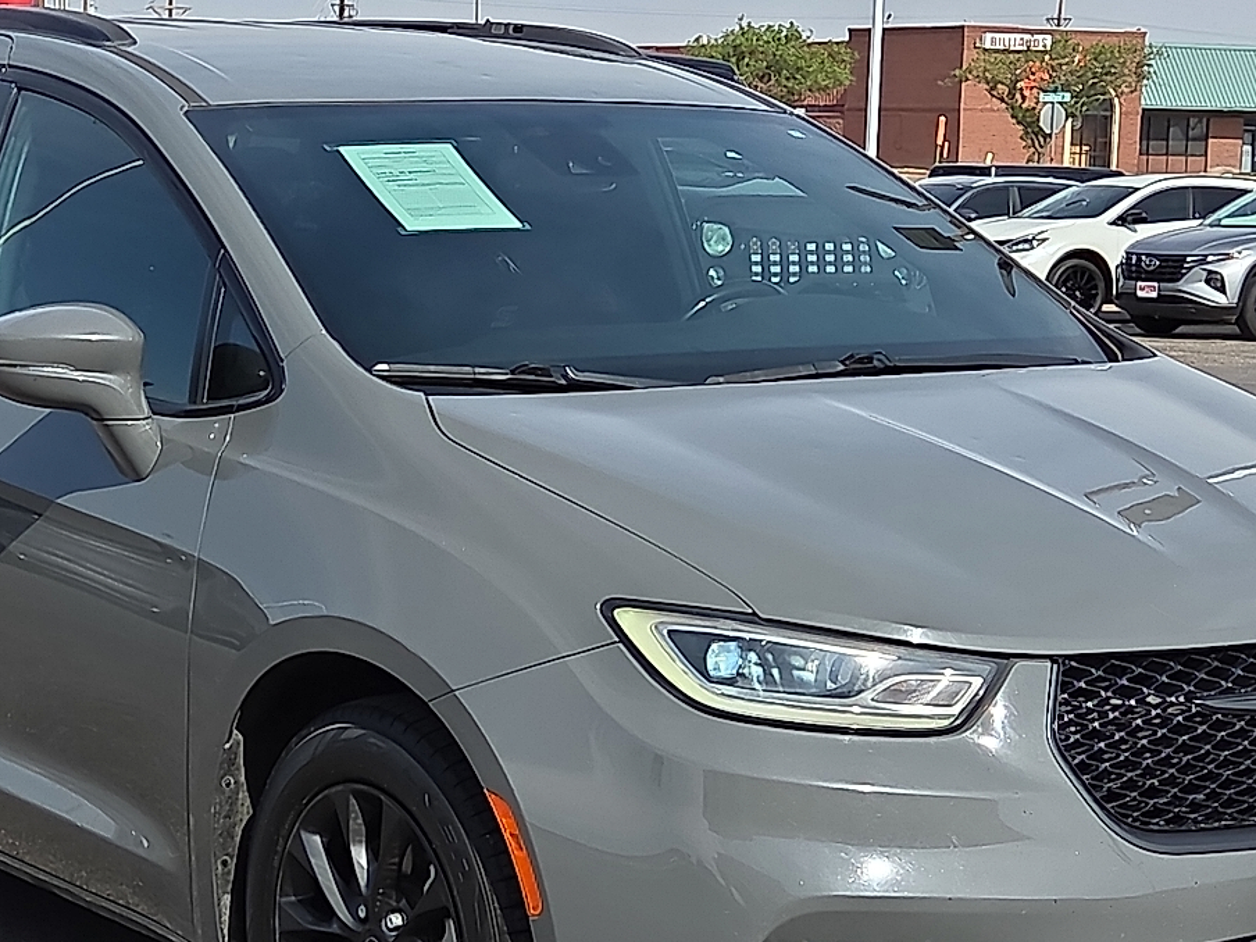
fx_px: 3084
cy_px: 639
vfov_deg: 17.3
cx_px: 502
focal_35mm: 85
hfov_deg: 23.0
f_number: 1.8
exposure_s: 1/1667
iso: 25
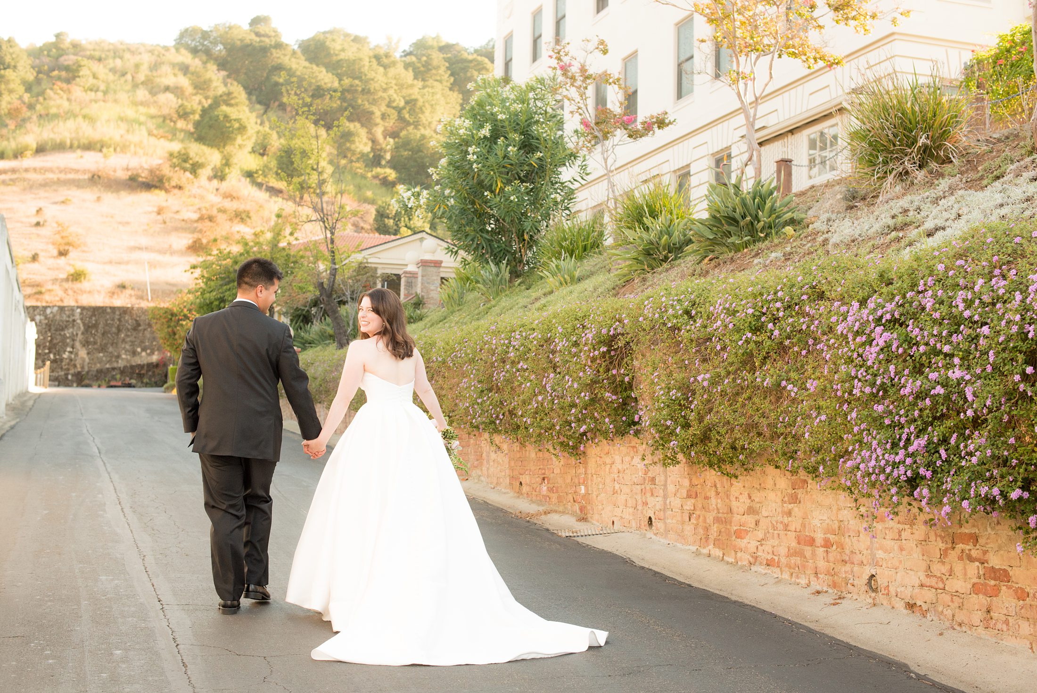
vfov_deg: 27.0
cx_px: 518
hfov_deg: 39.6
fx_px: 1441
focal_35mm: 50
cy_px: 346
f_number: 5
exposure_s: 1/800
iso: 500
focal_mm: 50
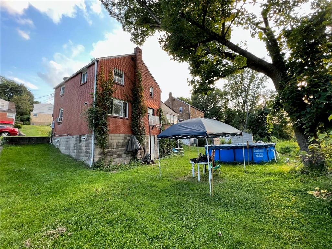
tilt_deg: +8.4
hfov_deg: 106.2
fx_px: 125
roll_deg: +2.2
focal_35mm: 13
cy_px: 124
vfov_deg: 89.9
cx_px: 166
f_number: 1.8
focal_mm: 1.57
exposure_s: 1/99
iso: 50
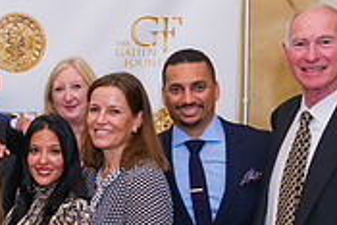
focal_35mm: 86
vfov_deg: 15.8
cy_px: 170
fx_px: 806
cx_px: -71
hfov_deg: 21.8
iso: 1000
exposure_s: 1/125
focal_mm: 26
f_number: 4
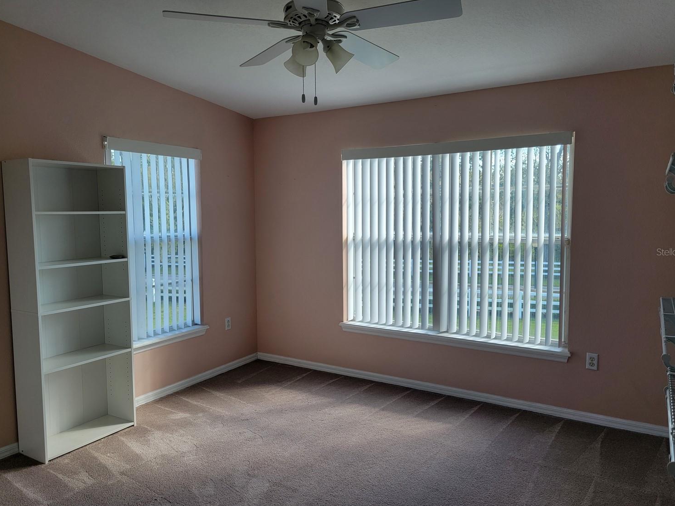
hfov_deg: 67.3
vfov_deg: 53.1
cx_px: 334
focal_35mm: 26
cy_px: 252
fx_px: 507
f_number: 1.8
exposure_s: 1/120
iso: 32
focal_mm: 6.7
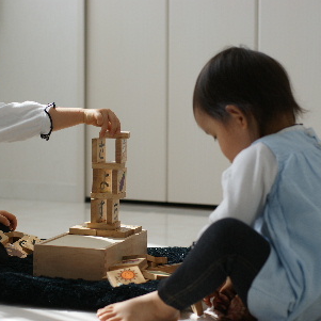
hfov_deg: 17.9
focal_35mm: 97
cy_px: 159
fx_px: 1018
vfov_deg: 17.9
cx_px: 97
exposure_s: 1/160
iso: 100
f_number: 2.8
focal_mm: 50
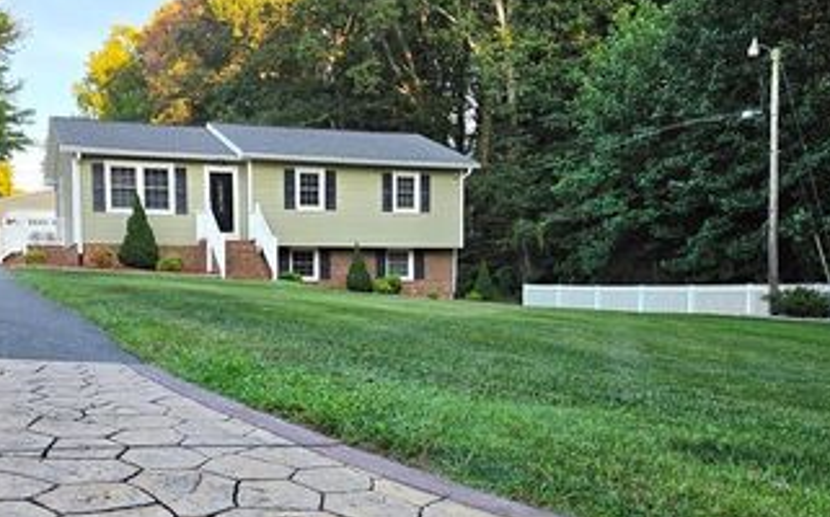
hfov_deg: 51.2
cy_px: 330
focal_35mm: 38
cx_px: 331
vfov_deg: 33.3
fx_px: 859
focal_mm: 6.5
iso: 20
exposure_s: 1/370
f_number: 1.4
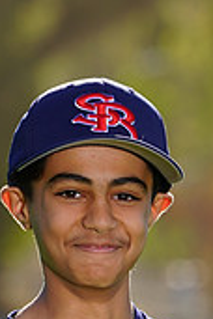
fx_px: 9007
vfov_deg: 2.0
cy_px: 420
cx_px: 117
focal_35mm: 1015
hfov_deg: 1.4
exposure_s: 1/250
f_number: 8
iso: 100
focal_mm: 300
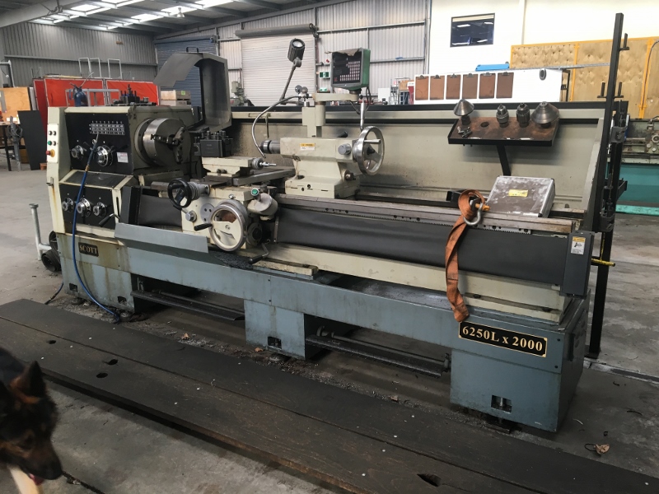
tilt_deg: -12.0
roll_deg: +0.9
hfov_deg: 61.7
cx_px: 330
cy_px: 247
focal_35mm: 29
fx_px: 552
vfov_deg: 48.2
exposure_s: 1/33
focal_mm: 4.15
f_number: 2.2
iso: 50
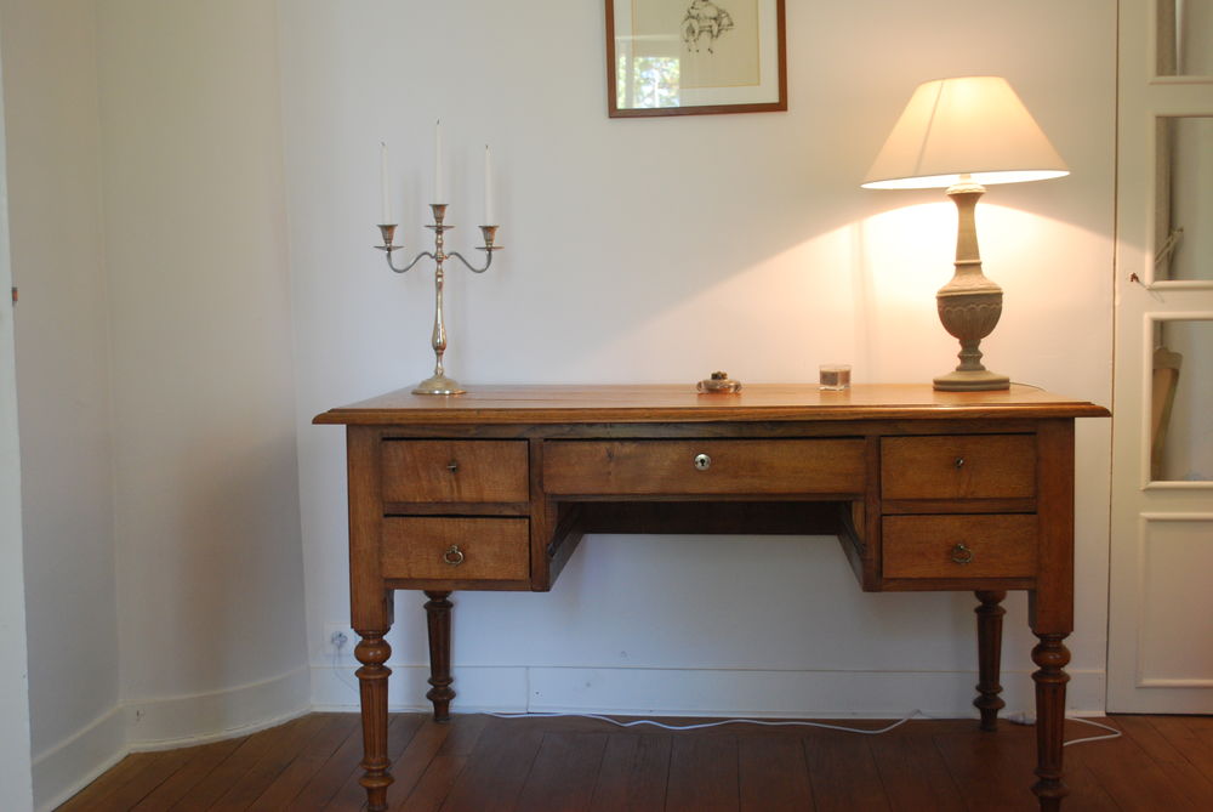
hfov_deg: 49.5
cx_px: 606
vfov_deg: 34.3
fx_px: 1315
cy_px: 406
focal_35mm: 39
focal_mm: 26
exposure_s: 1/30
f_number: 4.5
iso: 560
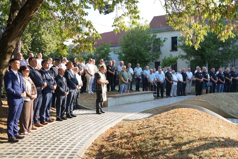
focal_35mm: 38
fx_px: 251
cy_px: 80
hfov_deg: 50.7
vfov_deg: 35.1
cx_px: 118
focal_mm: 36
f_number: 5.6
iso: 100
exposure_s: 1/100
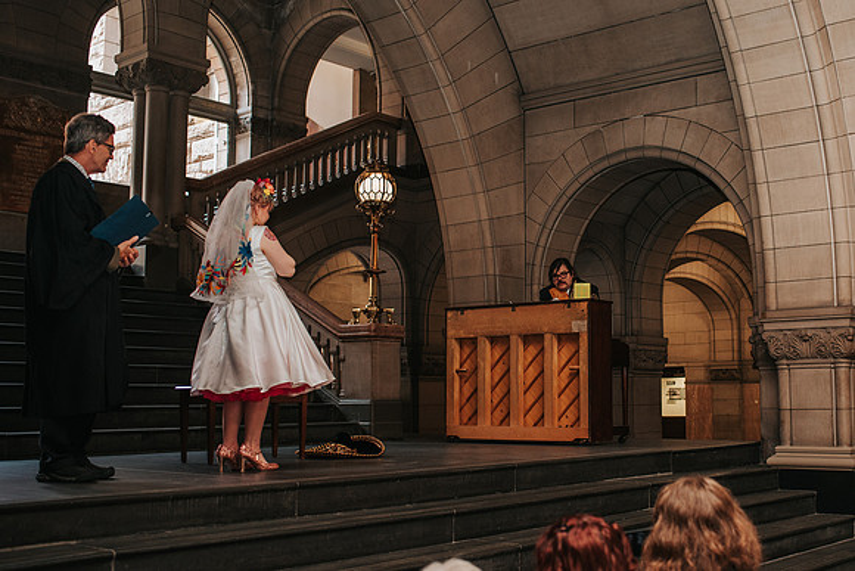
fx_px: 1055
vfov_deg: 30.3
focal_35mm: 44
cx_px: 539
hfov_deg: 43.7
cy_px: 286
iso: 1000
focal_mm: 35
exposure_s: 1/200
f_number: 3.2
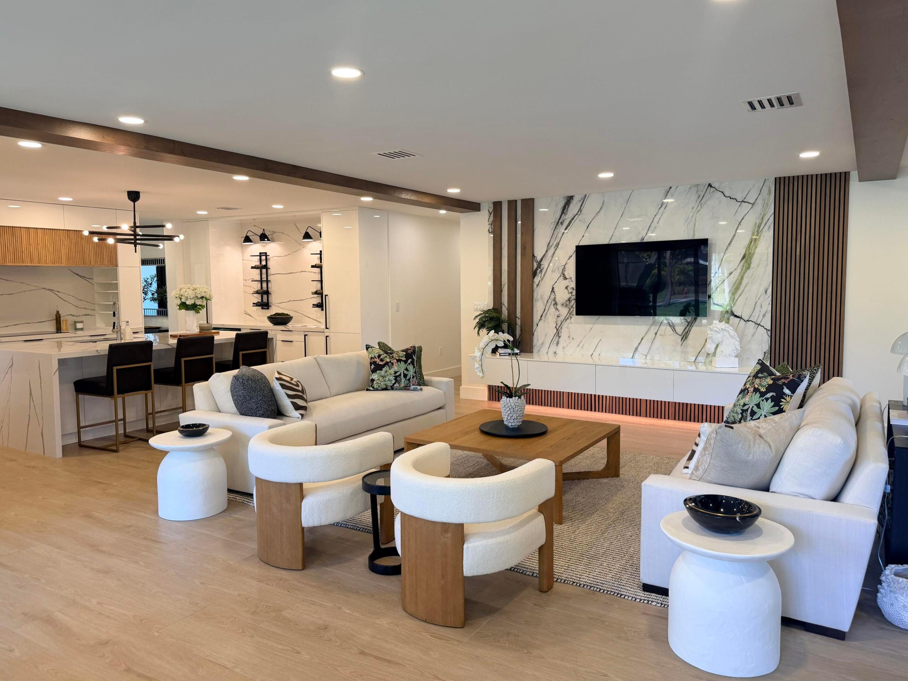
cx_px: 455
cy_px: 330
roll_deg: +0.2
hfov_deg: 69.4
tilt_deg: -4.1
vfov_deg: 54.9
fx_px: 656
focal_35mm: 25
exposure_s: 1/120
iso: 100
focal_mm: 6.76
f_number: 1.78
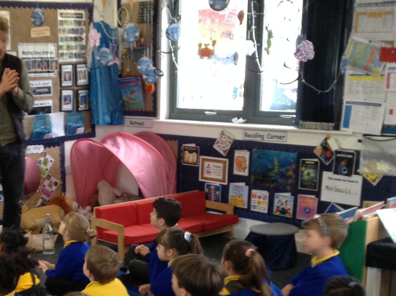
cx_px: 62
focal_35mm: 64
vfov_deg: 22.5
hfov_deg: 29.4
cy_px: 243
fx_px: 731
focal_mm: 3.3
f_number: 2.4
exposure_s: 1/24
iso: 80
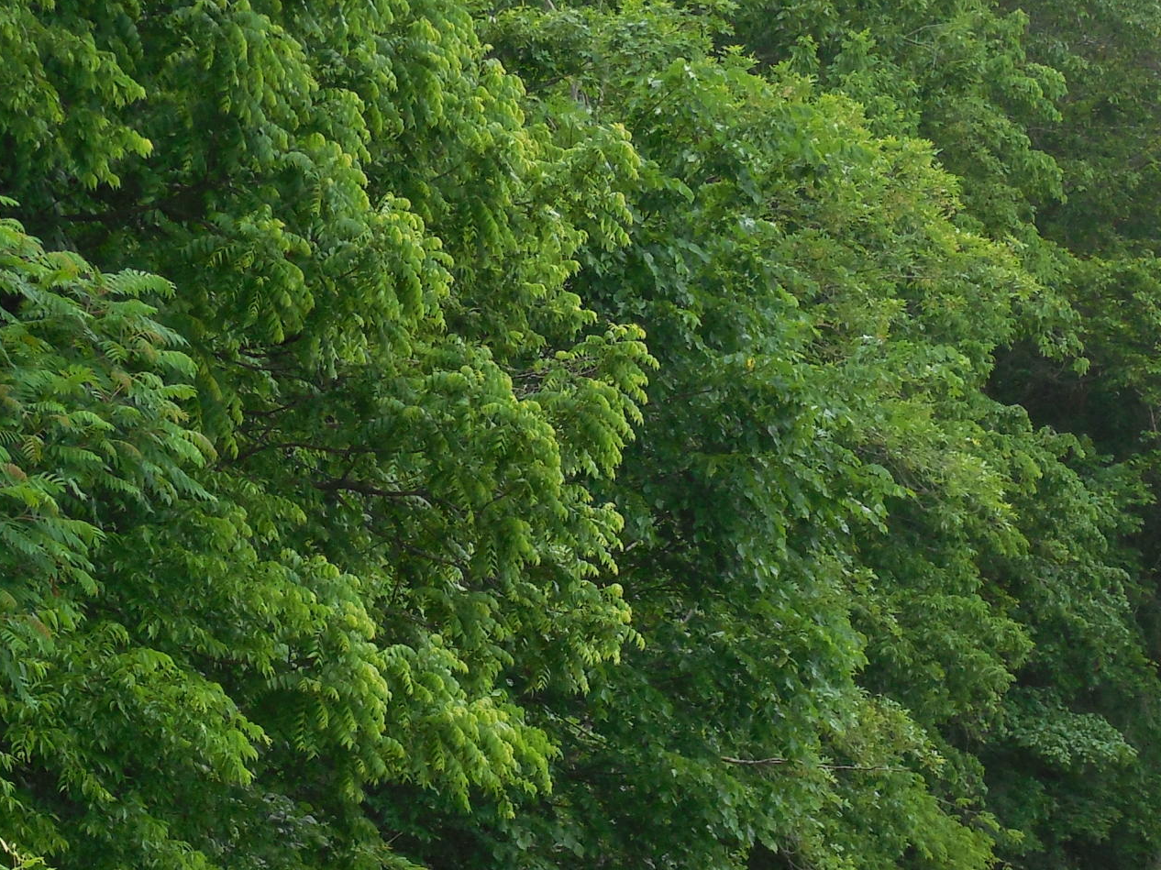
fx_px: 6438
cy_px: 838
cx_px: 805
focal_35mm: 192
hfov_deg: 10.3
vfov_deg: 7.7
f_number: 4.6
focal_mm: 14.5
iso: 125
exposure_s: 1/200
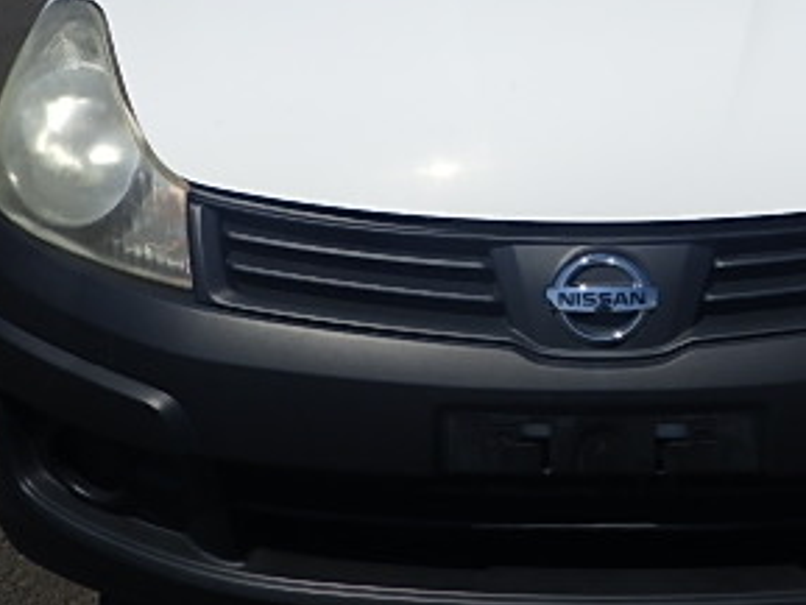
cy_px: 142
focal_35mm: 62
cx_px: 561
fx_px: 1444
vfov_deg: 23.4
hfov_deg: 30.9
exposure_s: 1/2500
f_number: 4.2
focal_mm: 5
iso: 125
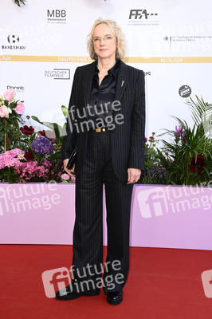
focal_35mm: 62
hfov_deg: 21.9
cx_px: 106
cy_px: 160
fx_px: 549
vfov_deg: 32.4
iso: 500
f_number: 5.6
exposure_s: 1/250
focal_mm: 62
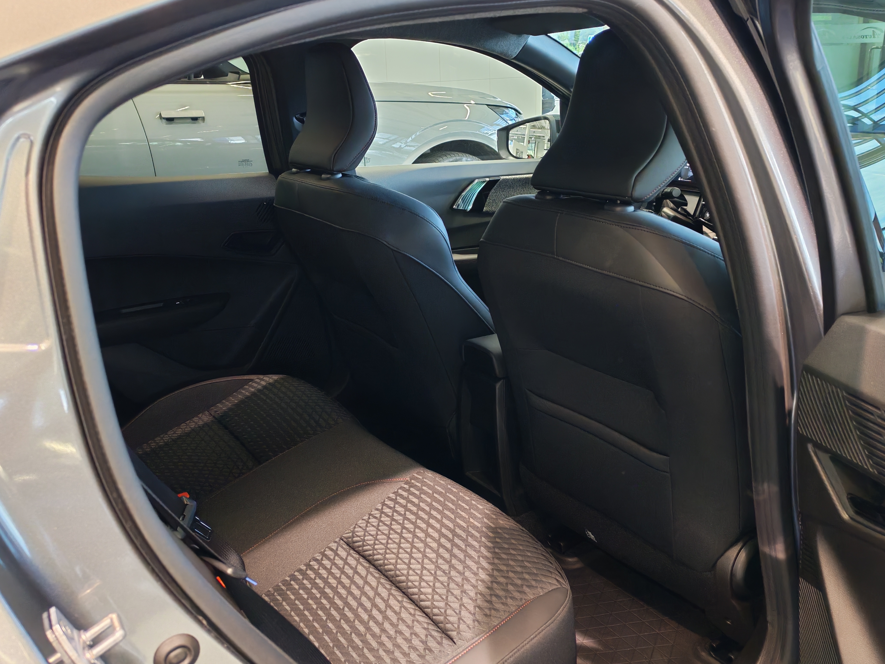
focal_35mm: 33
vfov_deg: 42.9
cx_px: 442
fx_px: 844
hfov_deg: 55.4
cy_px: 332
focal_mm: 6.12
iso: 640
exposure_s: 1/100
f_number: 1.9
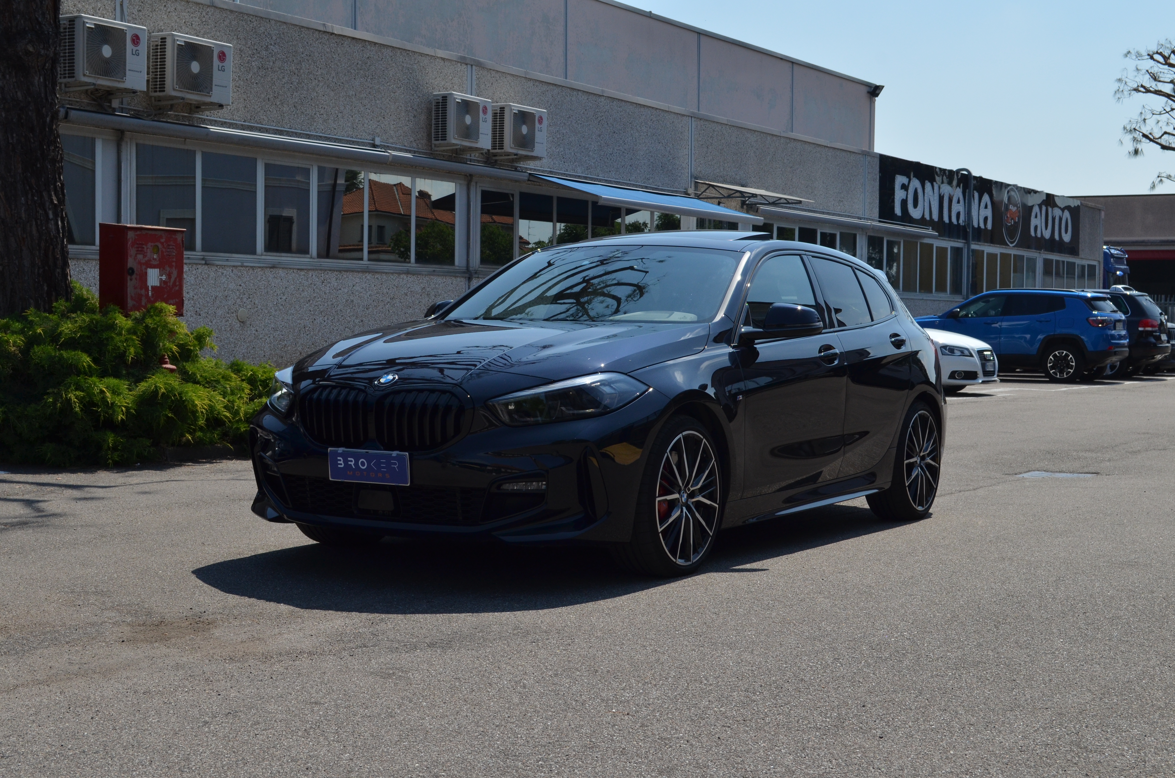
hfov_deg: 37.9
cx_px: 588
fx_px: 1710
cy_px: 389
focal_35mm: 52
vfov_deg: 25.6
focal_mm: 35
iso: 400
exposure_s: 1/1250
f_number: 9
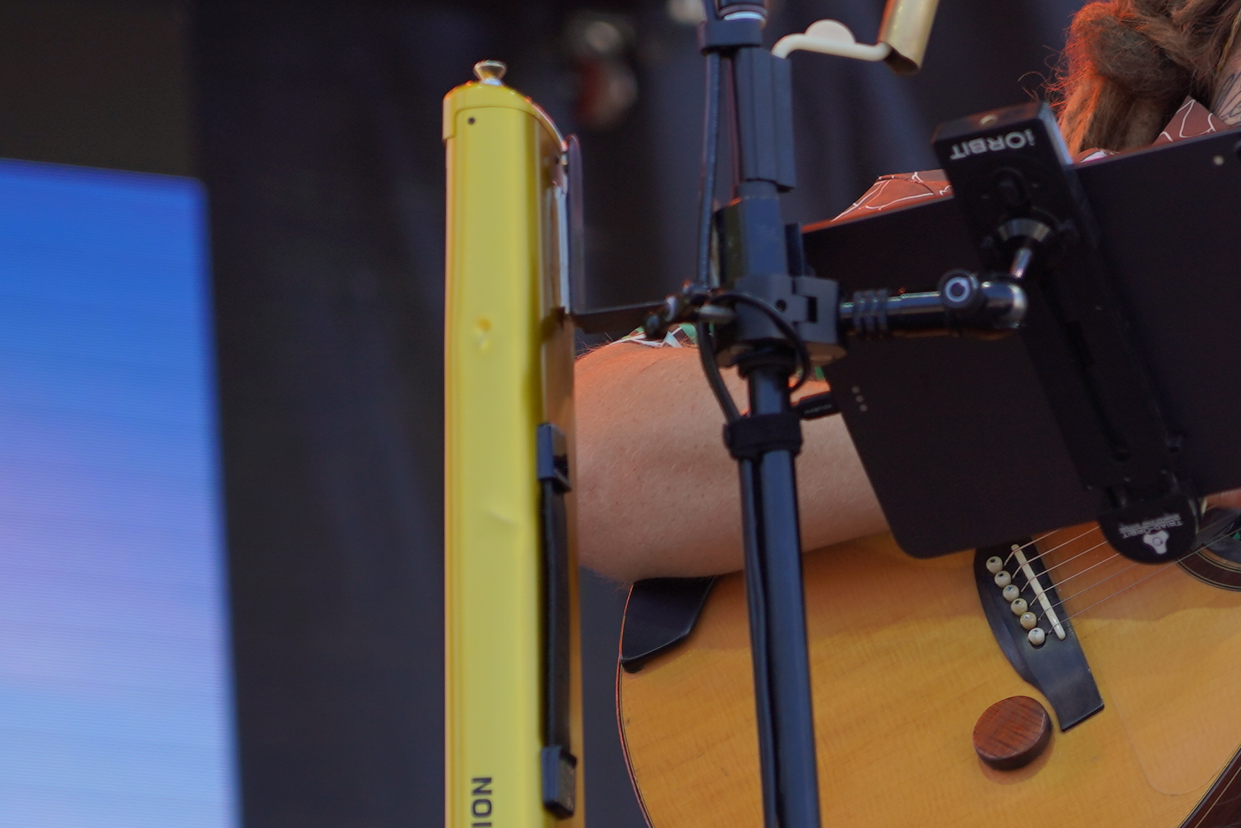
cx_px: 1152
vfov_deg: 4.5
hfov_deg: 6.7
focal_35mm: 308
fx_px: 10618
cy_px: 582
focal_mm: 105
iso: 100
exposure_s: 1/250
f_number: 4
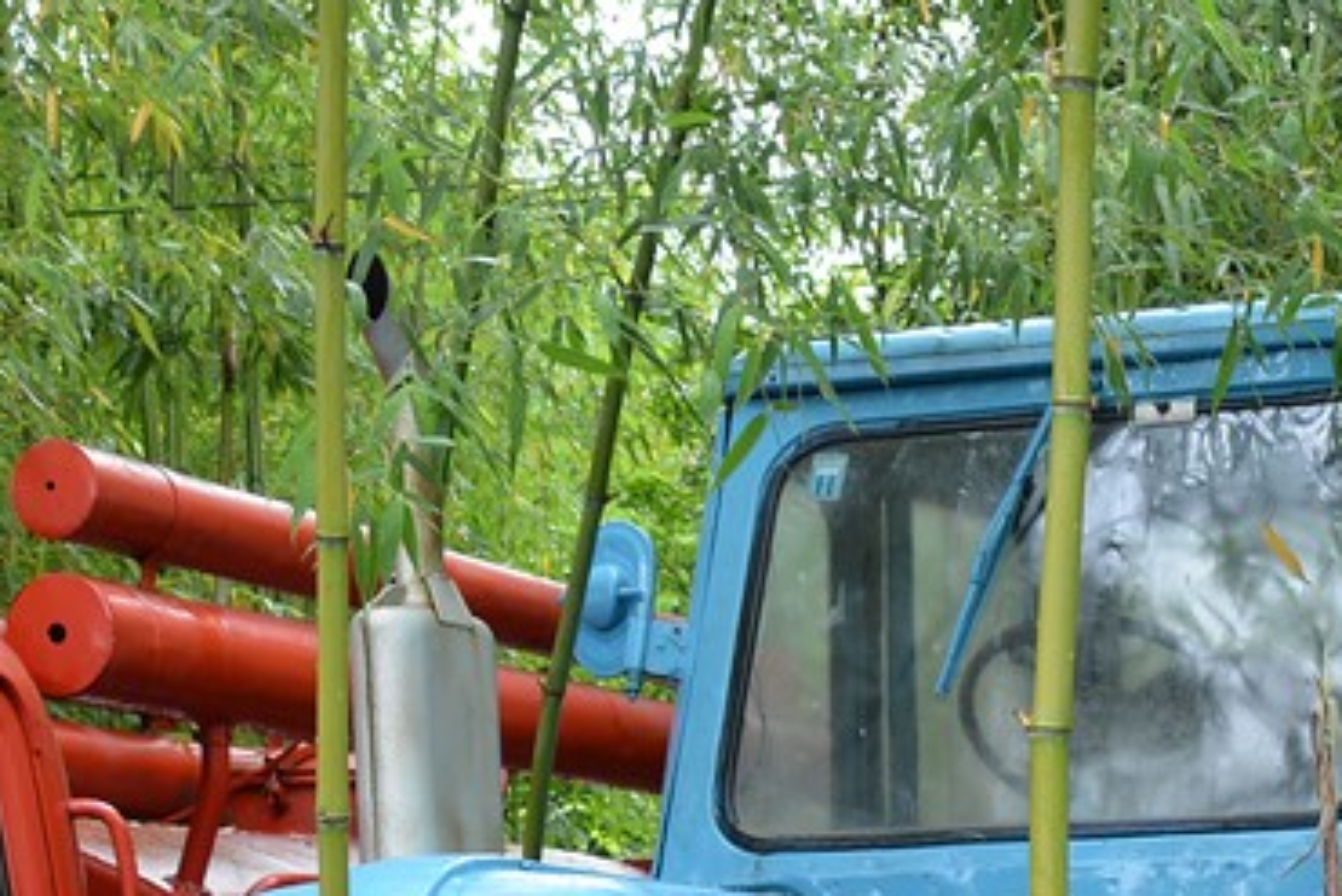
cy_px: 1317
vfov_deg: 12.2
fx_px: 3990
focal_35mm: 107
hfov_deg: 18.2
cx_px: 1596
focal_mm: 22
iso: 400
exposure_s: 1/125
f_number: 5.6
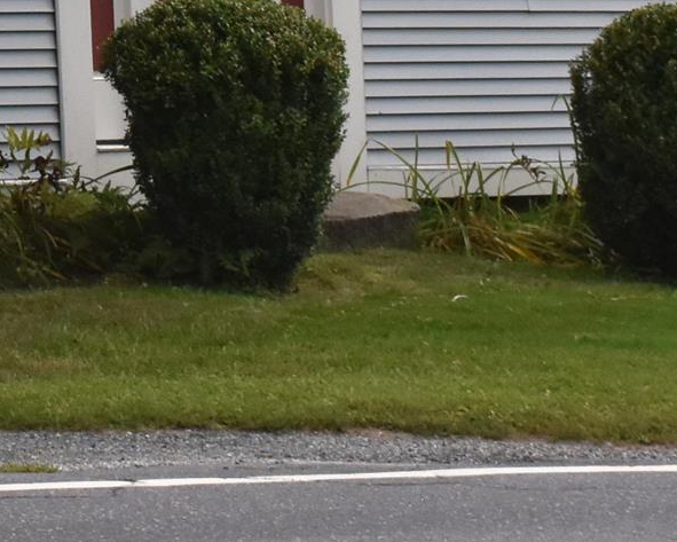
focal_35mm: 234
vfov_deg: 6.4
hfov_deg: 8.0
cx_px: -515
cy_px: -579
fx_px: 4689
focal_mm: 32
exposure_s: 1/500
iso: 720
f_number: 8
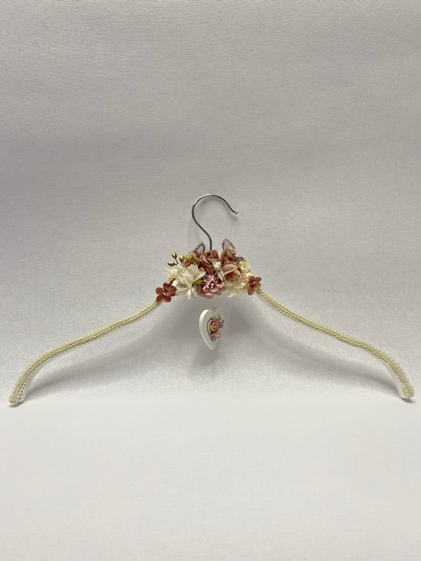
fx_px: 422
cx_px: 210
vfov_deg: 67.3
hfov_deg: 53.1
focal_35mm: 26
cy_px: 280
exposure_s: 1/121
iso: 64
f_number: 1.8
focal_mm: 4.25
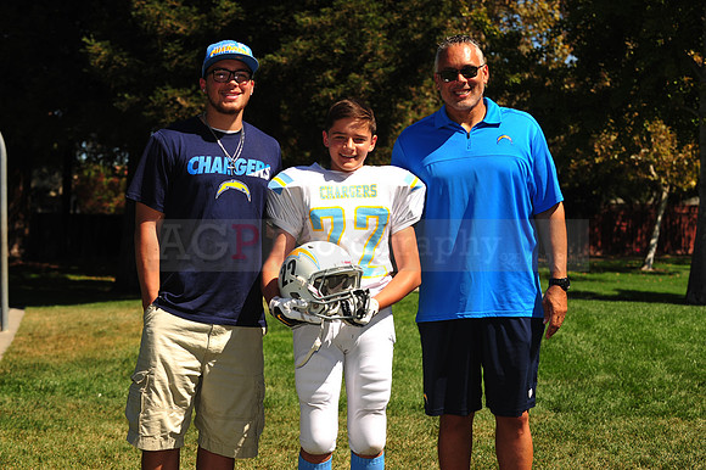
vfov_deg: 19.4
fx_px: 1372
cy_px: 235
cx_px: 353
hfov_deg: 28.9
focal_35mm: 70
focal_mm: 70
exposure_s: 1/800
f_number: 5
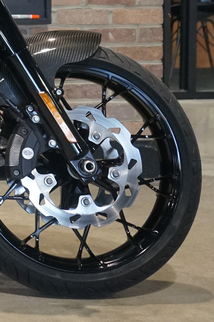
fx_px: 990
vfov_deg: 17.9
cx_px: -272
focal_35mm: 111
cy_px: -5
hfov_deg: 10.8
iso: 2500
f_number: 4
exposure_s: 1/160
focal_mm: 34
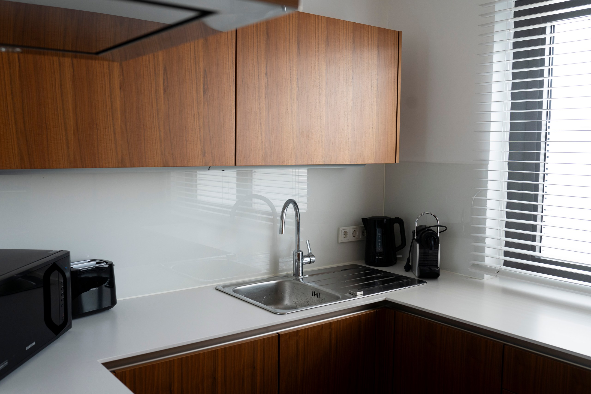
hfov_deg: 54.4
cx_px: 296
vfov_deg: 37.9
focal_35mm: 35
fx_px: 575
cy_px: 197
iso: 500
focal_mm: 35
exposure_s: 1/160
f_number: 4
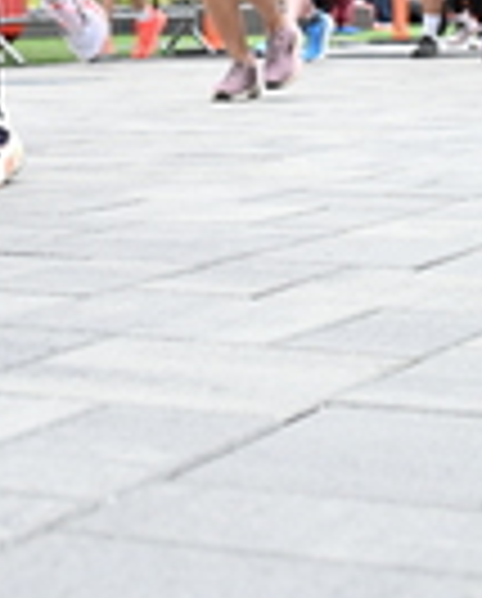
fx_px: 2132
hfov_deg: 12.9
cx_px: 327
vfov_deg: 14.5
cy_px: -396
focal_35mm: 120
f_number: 4
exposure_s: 1/640
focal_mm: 31
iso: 2000
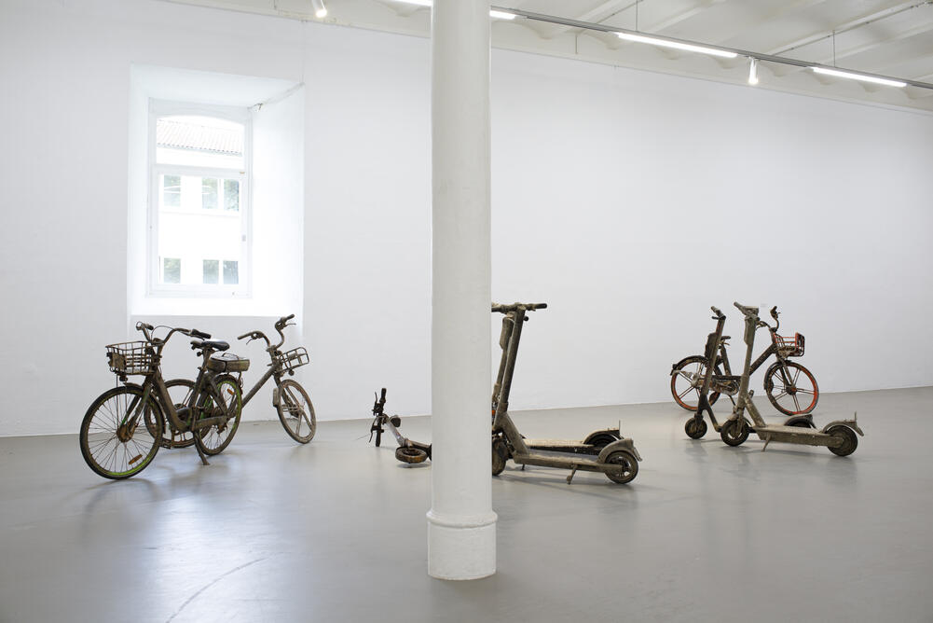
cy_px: 312
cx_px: 466
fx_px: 907
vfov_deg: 37.9
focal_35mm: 35
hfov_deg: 54.4
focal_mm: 35
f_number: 7.1
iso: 200
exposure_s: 1/25
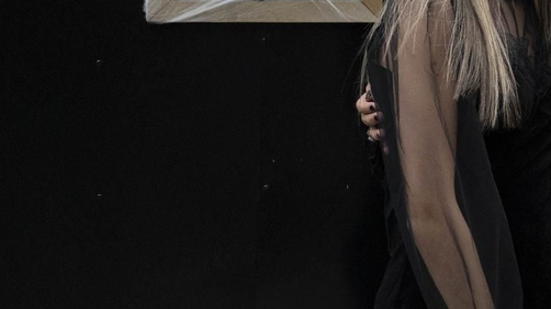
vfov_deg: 7.2
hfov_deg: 12.3
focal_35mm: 167
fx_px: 2439
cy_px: -99
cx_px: 811
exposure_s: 1/640
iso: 3200
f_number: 2.2
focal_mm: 50
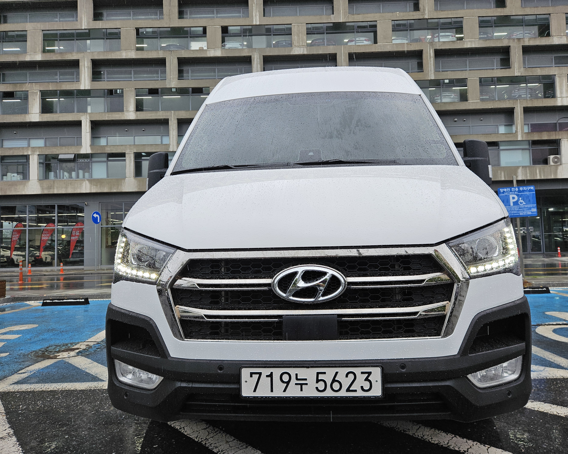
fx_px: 403
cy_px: 227
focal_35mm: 24
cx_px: 302
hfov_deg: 70.2
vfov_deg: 58.8
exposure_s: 1/365
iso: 50
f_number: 1.8
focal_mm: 5.4
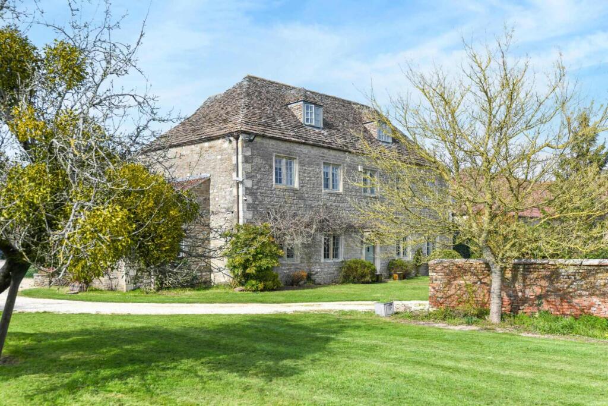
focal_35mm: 35
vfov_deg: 37.9
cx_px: 304
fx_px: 591
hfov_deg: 54.4
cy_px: 203
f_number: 6.3
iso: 400
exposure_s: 1/2500
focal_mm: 35
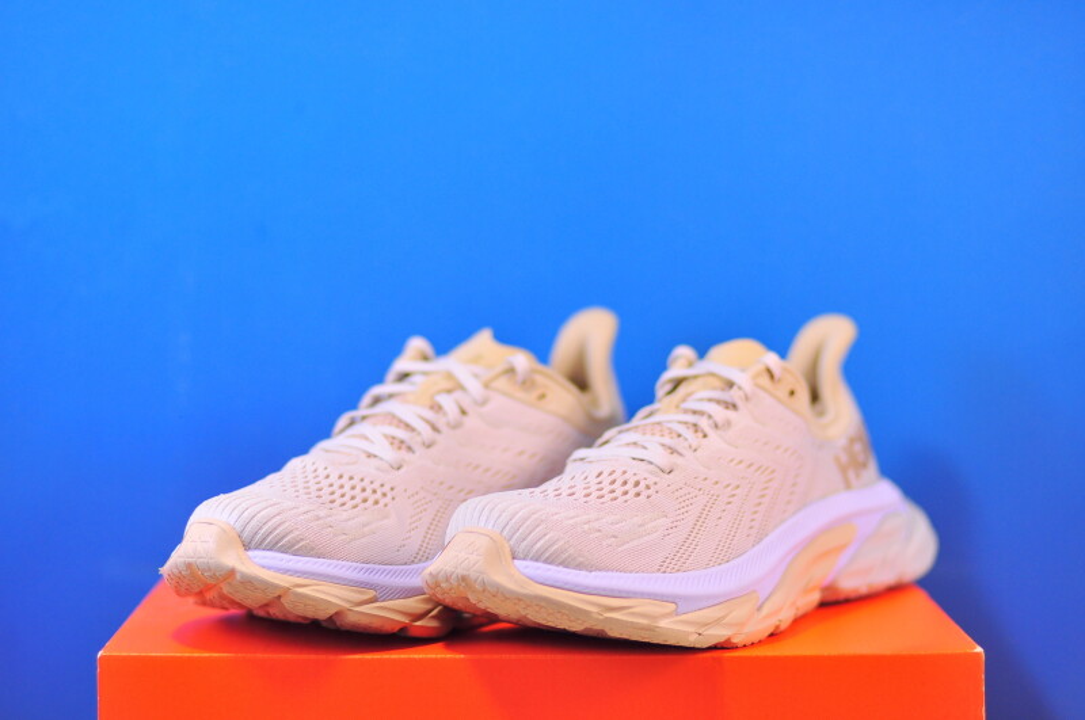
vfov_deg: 18.1
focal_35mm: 75
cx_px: 542
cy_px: 360
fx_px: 2257
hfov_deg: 27.0
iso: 250
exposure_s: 1/320
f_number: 2
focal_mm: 50
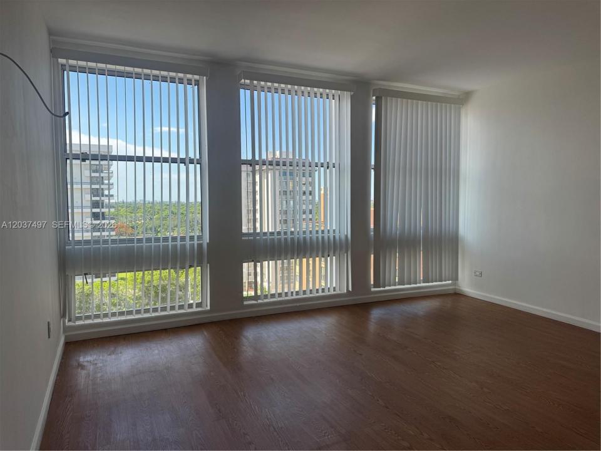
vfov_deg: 56.8
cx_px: 300
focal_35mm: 24
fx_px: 417
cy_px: 226
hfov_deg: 71.6
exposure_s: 1/481
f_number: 1.78
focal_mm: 6.76
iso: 80
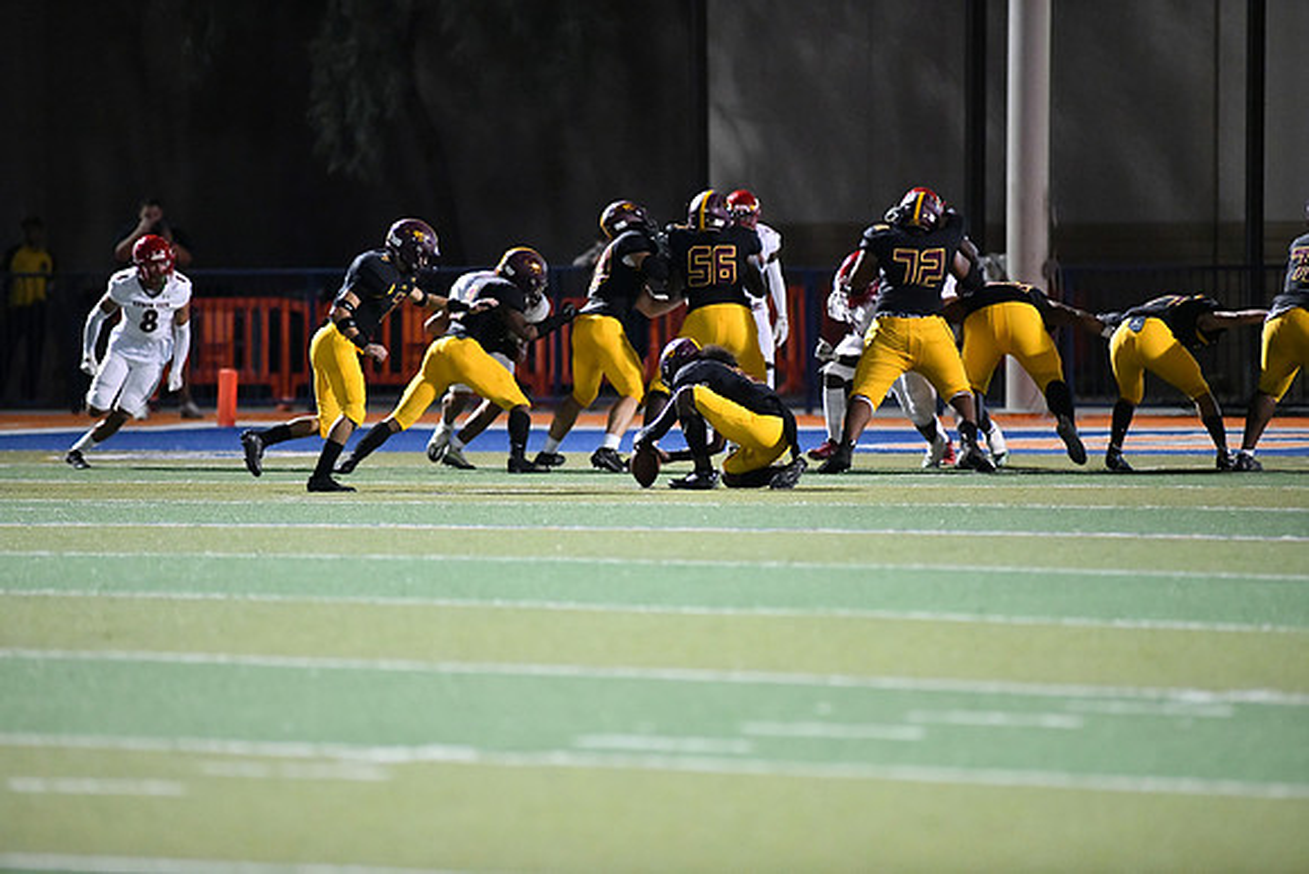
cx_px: 654
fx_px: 10910
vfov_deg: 4.6
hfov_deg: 6.9
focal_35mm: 300
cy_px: 437
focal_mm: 300
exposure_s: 1/1250
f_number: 2.8
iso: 9000
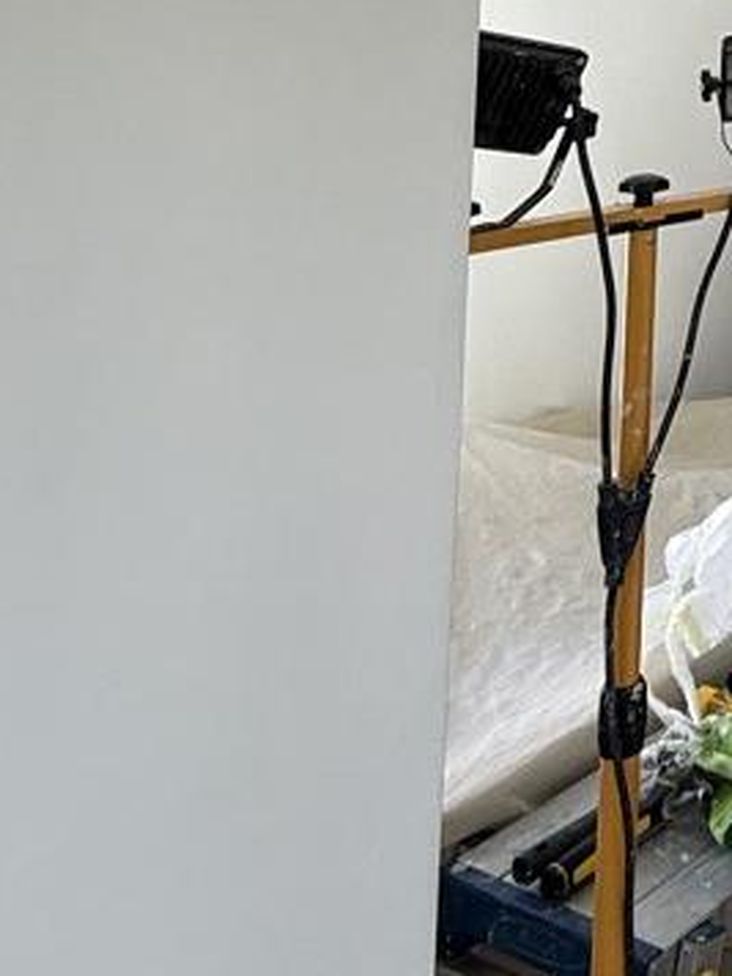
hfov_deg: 20.8
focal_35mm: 55
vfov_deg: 30.1
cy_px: -175
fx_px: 1551
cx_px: 1209
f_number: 2.2
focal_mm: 2.22
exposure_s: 1/100
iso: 64
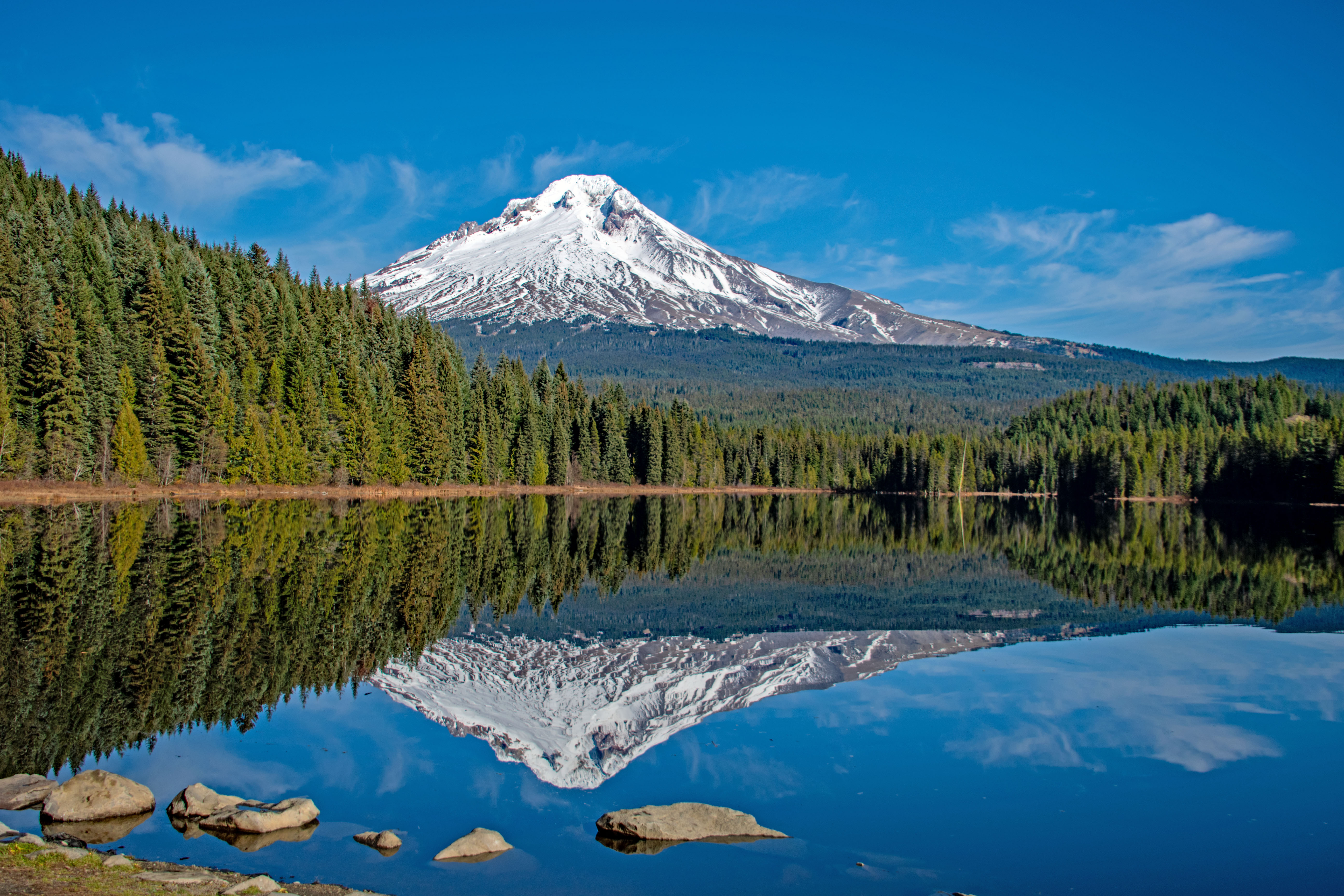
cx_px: 672
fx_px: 1568
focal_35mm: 42
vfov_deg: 31.9
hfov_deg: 46.4
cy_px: 448
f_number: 4
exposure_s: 1/2000
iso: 100
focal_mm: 28
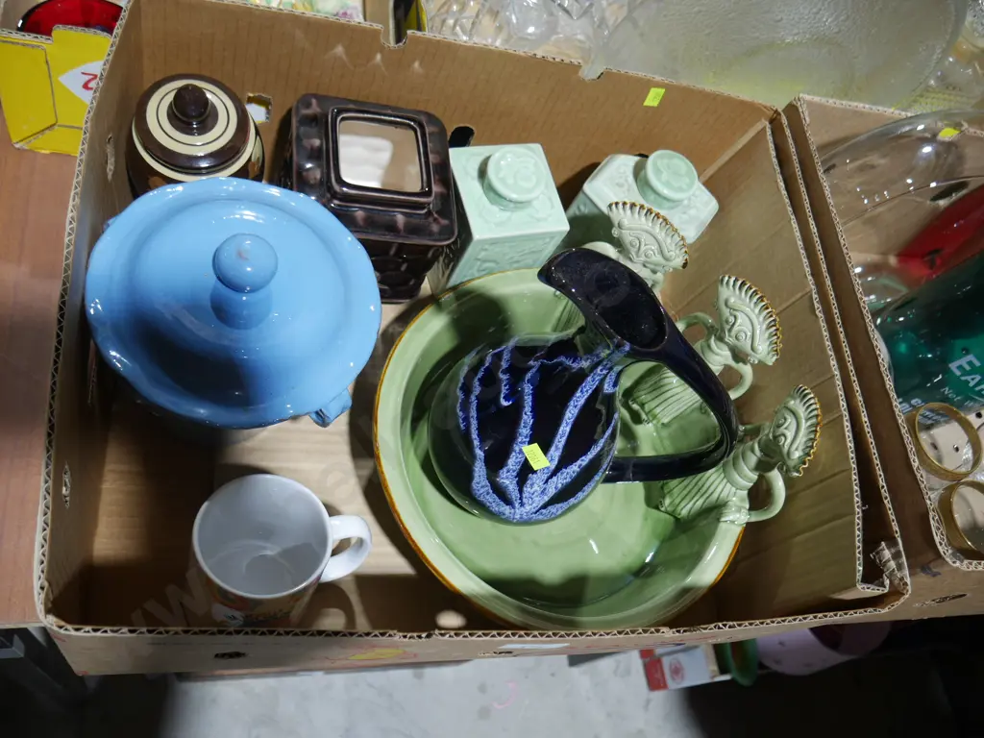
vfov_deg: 46.8
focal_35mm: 30
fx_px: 853
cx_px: 492
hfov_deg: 60.0
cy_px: 369
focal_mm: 15
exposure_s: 1/60
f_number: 3.6
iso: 250
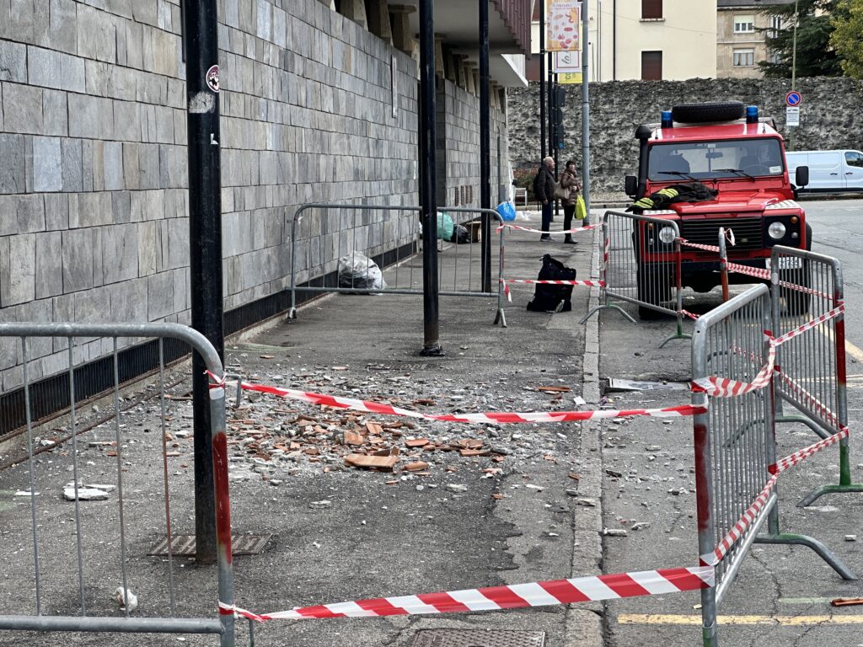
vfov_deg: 19.1
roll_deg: +0.7
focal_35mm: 77
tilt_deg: -2.9
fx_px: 1920
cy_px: 324
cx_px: 432
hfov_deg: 25.3
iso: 50
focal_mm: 9
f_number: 2.8
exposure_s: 1/99
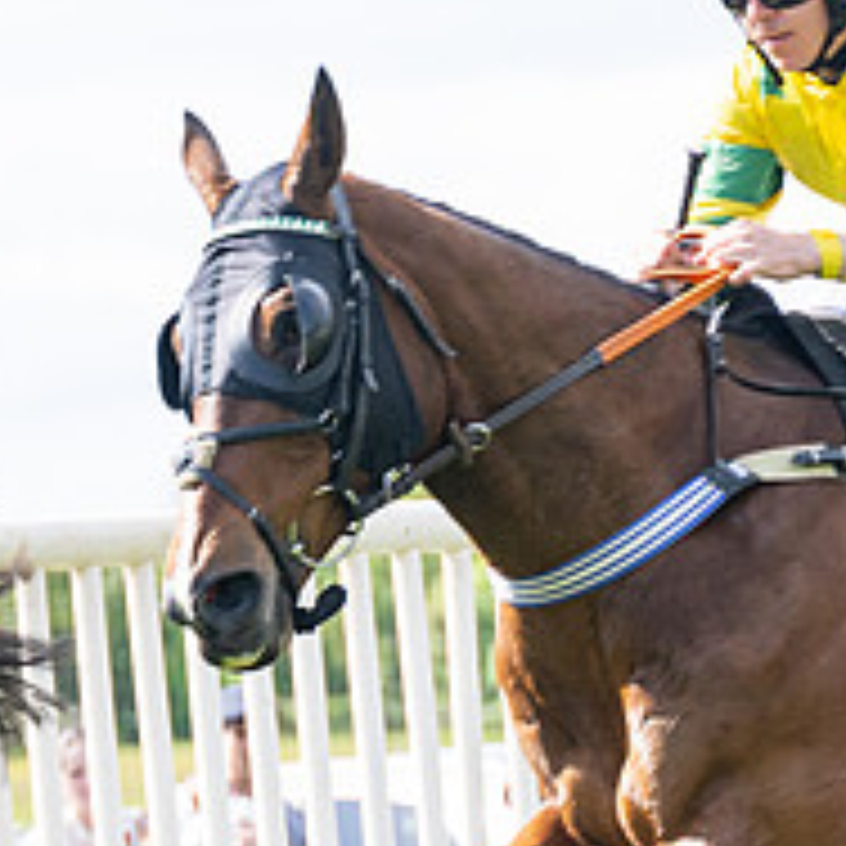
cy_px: 608
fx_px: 12387
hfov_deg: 3.9
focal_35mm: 448
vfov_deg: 3.9
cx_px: 1346
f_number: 4
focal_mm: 98
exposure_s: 1/800
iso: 200
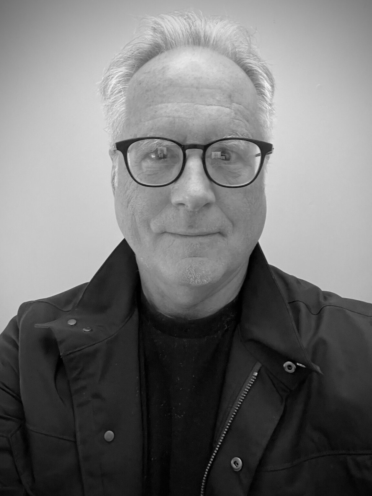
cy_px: 248
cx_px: 186
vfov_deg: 60.0
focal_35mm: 30
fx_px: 430
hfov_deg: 46.8
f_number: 2.2
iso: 500
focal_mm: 2.71
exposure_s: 1/30
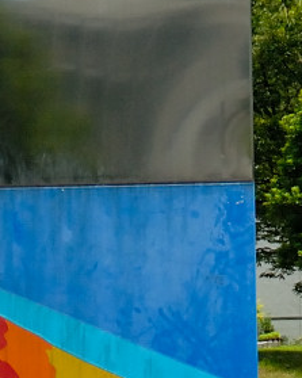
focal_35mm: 235
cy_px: -86
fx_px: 2624
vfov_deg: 8.1
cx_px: 498
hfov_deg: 6.5
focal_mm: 29
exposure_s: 1/1250
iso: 400
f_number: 3.8
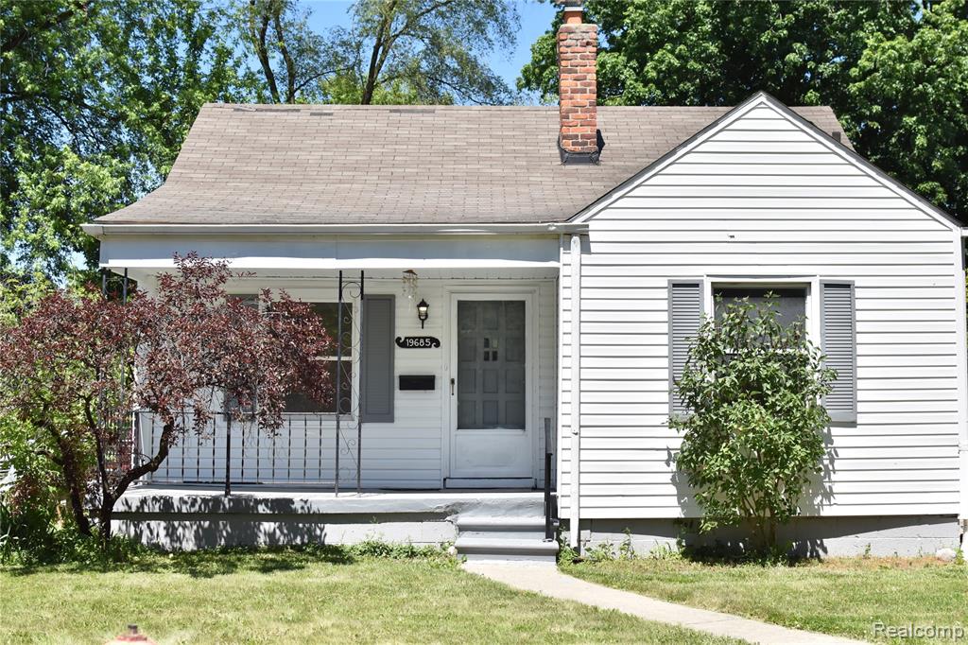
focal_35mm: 52
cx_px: 484
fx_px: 1411
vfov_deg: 25.7
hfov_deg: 37.9
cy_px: 322
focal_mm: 35
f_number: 5
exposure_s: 1/3200
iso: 400
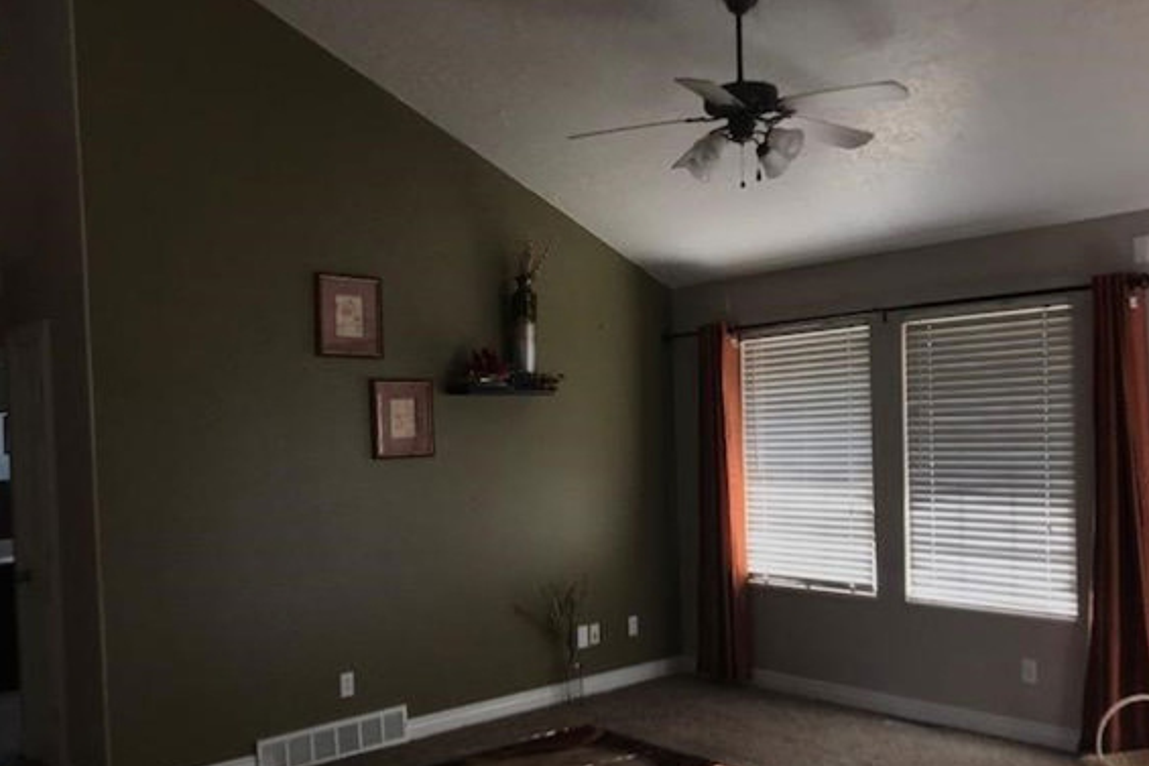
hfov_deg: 57.2
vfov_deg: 39.8
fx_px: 1053
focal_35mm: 33
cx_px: 596
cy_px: 467
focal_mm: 3.99
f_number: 1.8
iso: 40
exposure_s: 1/120
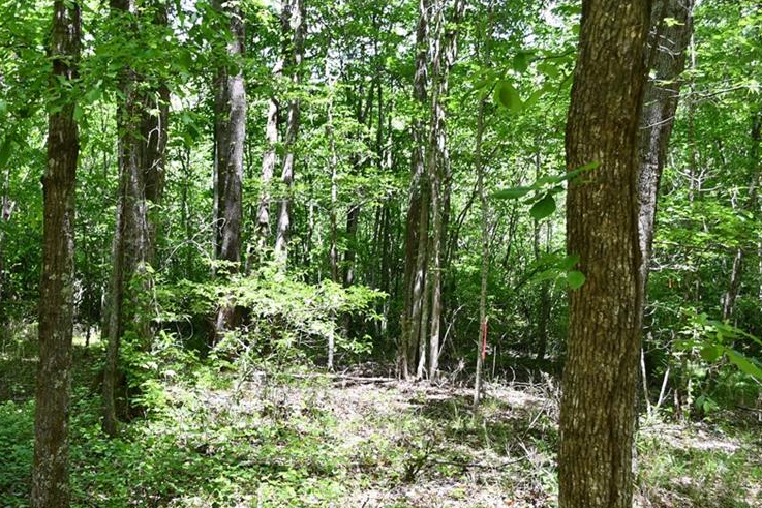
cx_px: 321
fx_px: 1058
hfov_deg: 39.5
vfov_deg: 26.9
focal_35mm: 50
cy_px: 295
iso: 400
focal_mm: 18
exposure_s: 1/250
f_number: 4
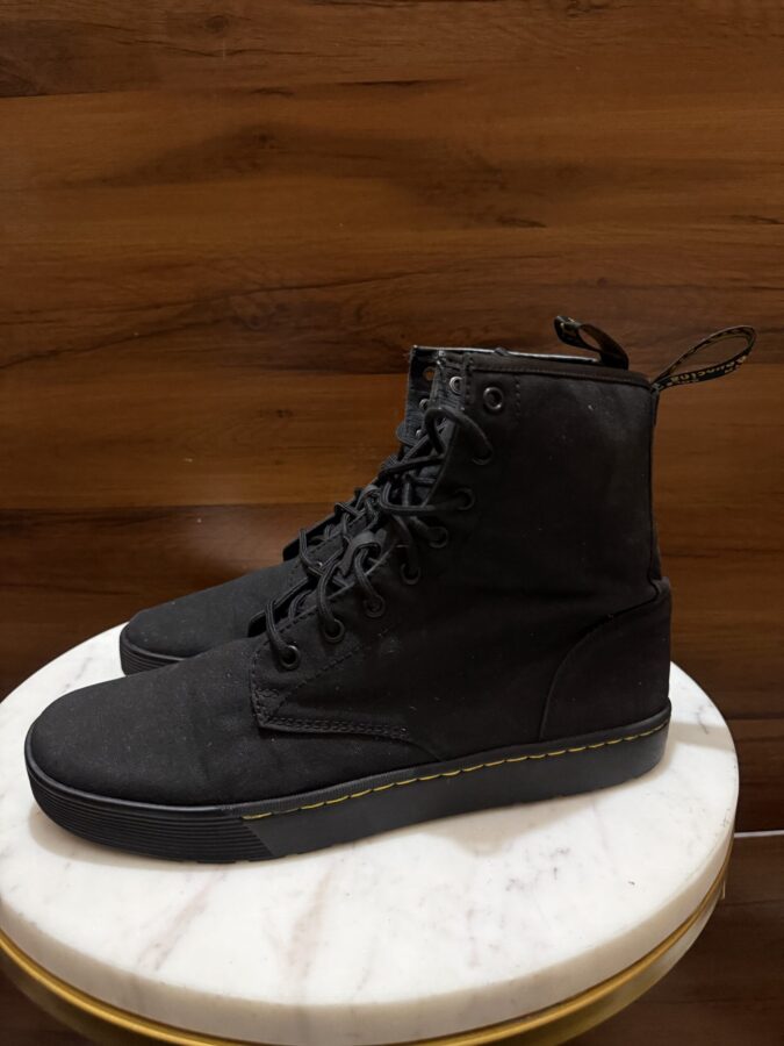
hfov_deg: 56.8
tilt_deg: -14.4
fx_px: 725
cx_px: 392
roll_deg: +0.5
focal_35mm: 24
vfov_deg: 71.6
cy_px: 523
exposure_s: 1/50
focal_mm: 6.76
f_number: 1.78
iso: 400
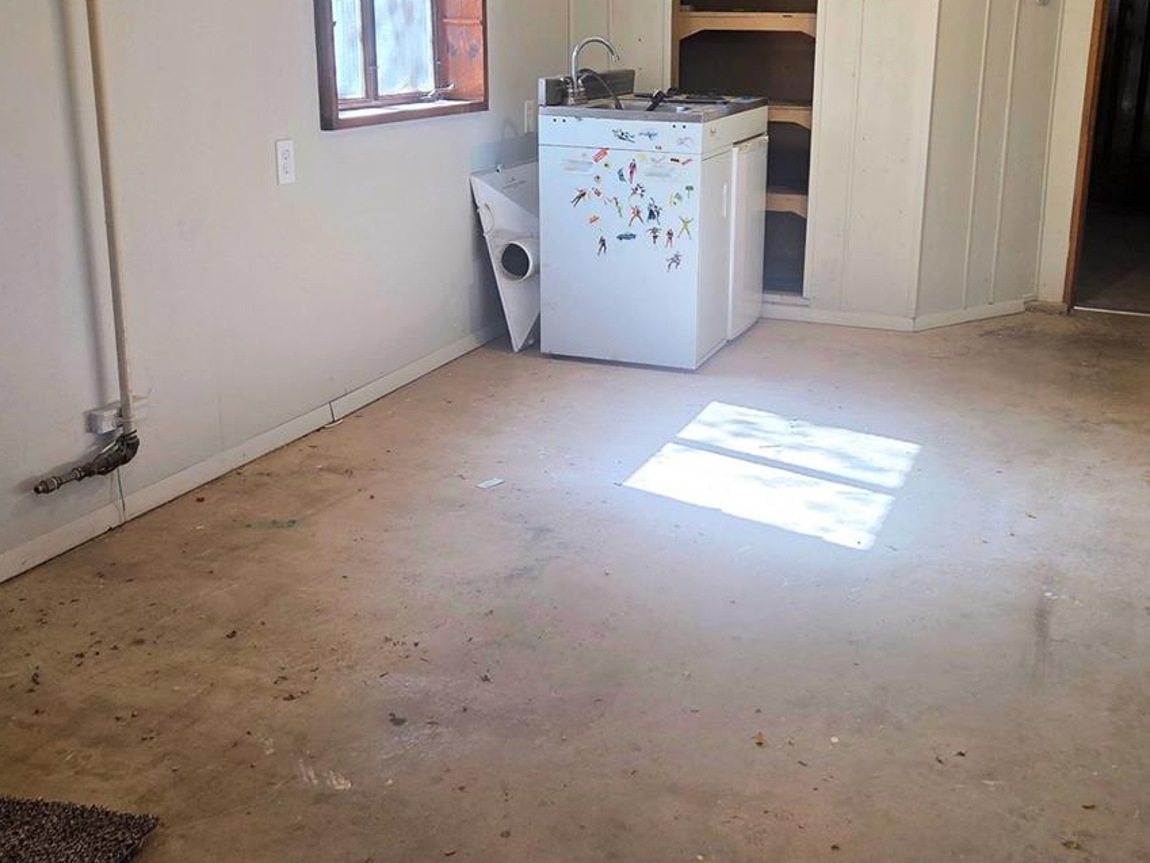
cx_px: 700
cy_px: 354
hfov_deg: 47.5
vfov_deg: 36.7
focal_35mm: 39
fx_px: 1296
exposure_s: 1/120
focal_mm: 5.4
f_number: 1.8
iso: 80
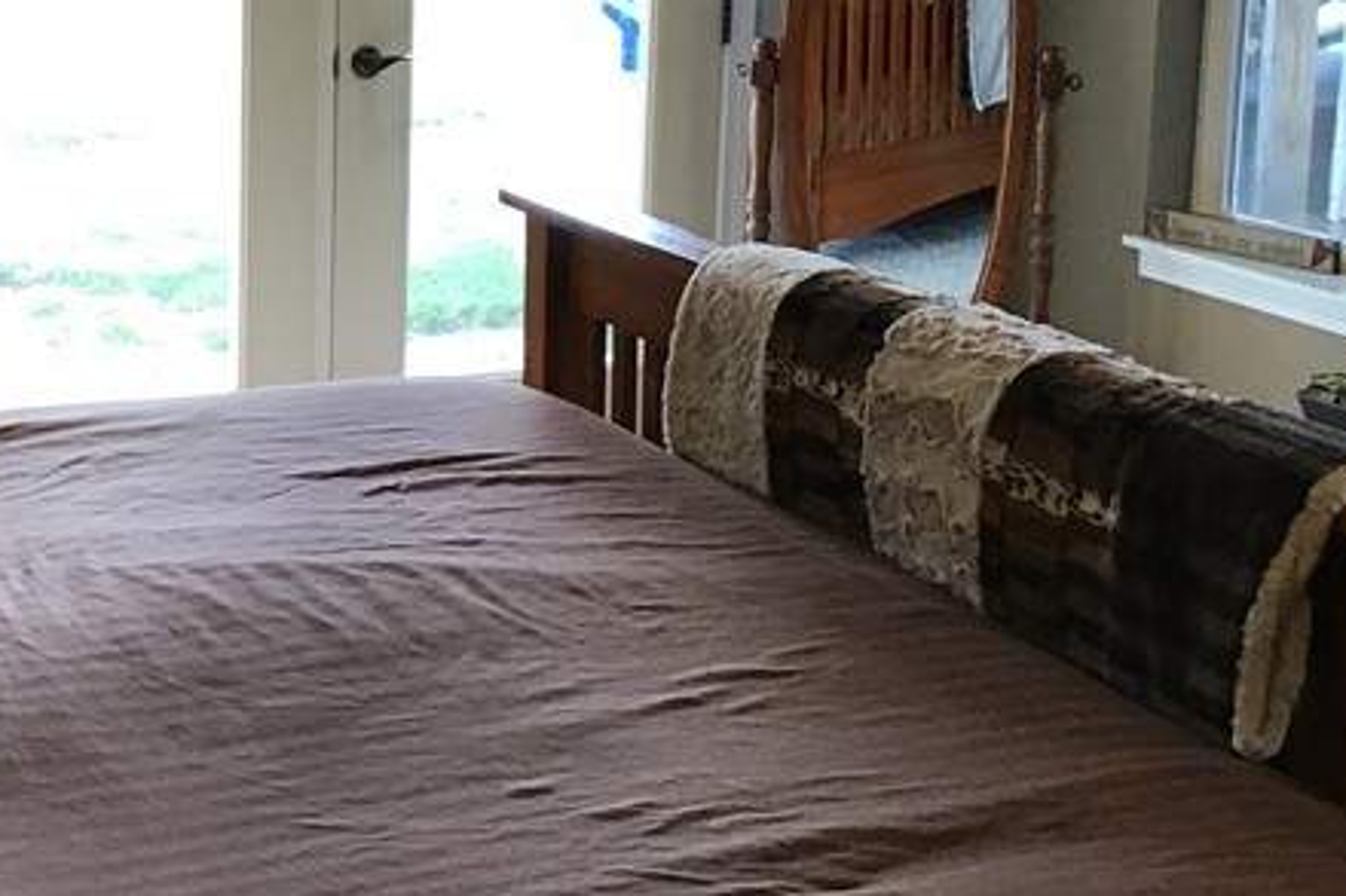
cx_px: 119
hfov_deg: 26.1
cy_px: 190
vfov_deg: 18.0
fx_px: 2803
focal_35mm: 75
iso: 50
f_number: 2.4
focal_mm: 3.3
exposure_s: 1/30
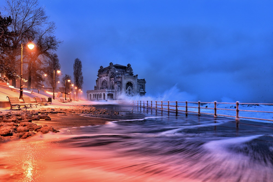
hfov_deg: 54.4
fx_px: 266
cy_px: 91
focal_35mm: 35
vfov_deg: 37.9
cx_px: 136
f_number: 8
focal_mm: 35
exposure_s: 1/2.5
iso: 100
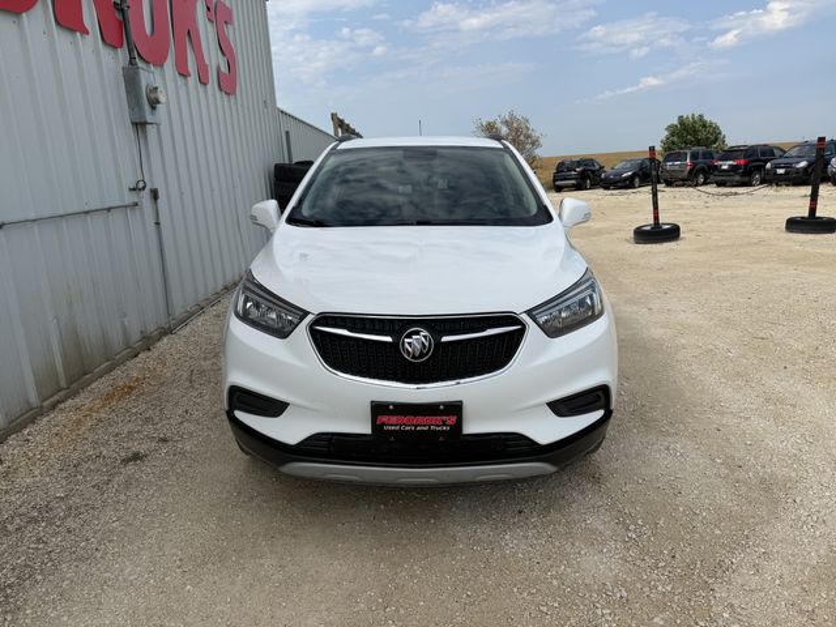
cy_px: 314
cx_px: 418
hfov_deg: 71.6
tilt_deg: -13.2
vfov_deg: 56.8
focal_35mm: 24
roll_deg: +3.0
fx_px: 580
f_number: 1.78
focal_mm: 6.76
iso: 80
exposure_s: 1/5714
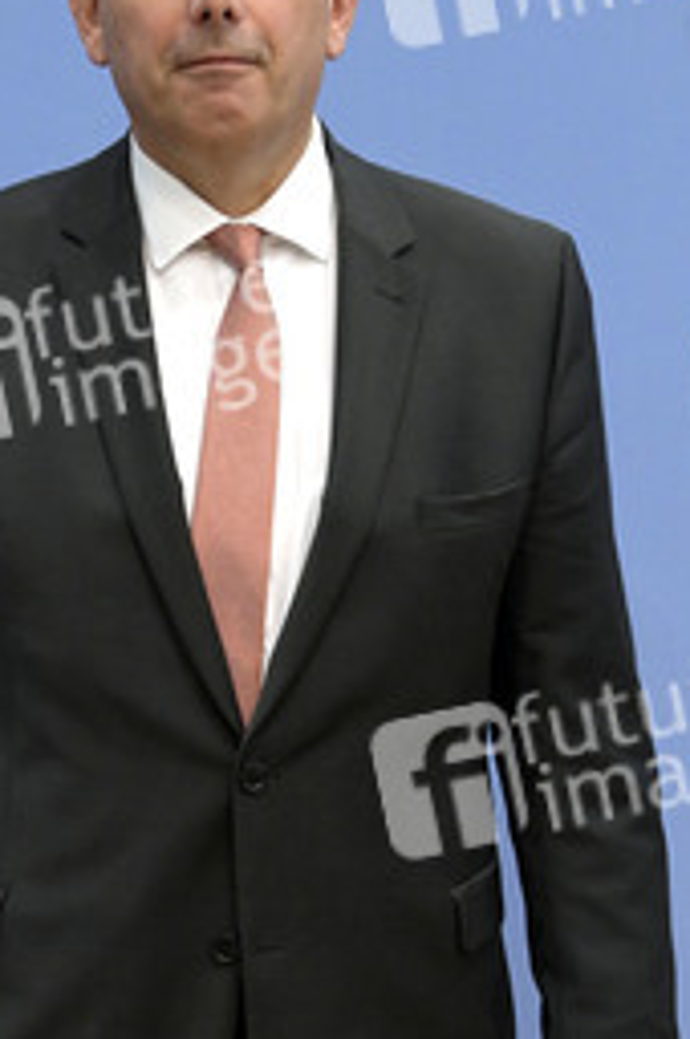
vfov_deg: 23.7
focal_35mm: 86
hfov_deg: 15.8
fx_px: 2479
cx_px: 211
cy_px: 560
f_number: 6.3
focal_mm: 55
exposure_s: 1/500
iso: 5000
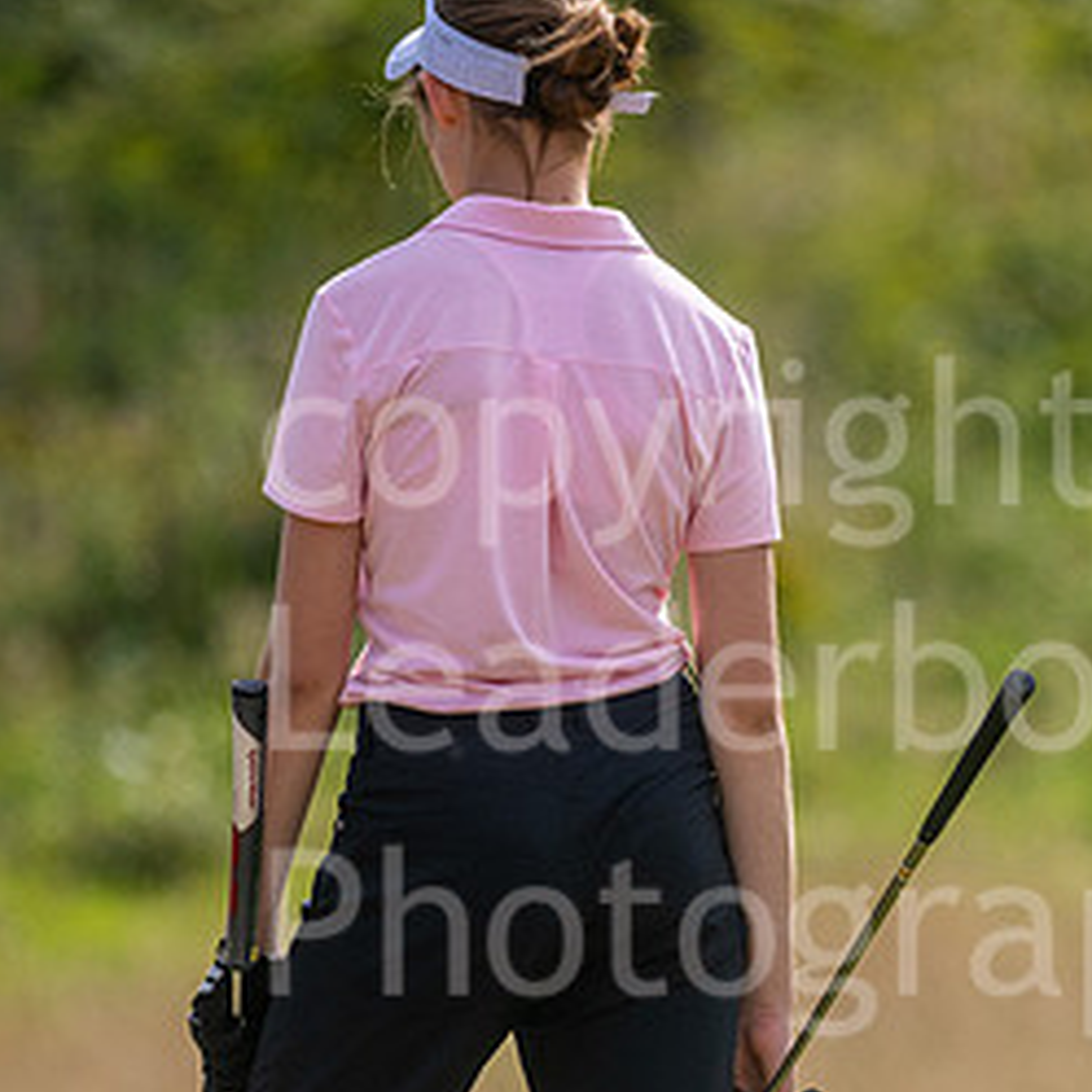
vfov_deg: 2.0
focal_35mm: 891
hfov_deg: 2.0
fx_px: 31800
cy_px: 719
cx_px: 838
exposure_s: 1/1600
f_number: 4
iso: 200
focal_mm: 300
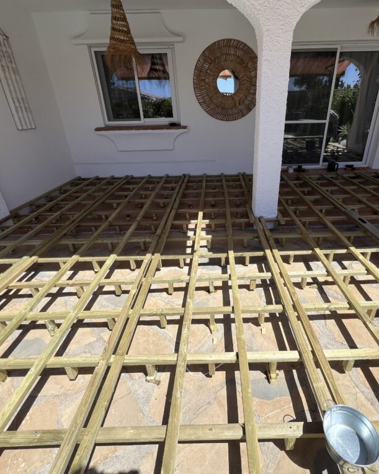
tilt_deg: -27.1
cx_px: 223
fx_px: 238
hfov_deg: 76.3
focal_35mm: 17
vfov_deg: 89.6
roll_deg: +1.5
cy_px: 237
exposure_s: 1/1623
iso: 32
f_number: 1.8
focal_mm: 1.57
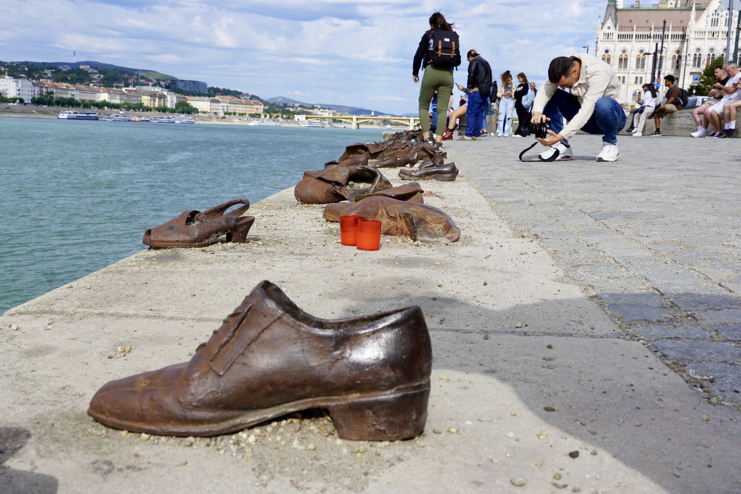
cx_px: 370
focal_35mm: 39
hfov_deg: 49.6
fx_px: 803
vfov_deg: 34.2
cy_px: 247
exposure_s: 1/160
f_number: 10
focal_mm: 26
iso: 100
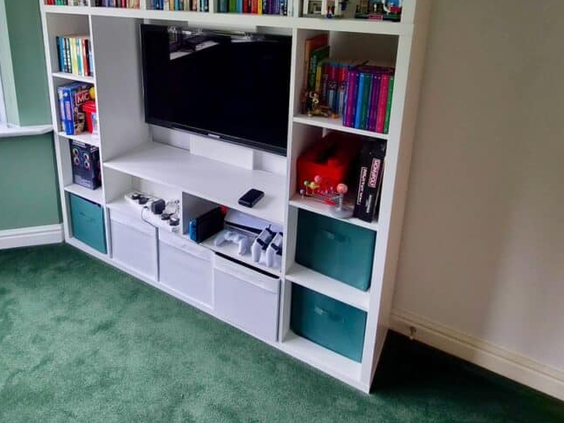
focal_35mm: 24
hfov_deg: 69.6
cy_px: 88
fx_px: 391
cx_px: 189
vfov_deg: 53.3
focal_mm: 2.2
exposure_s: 1/100
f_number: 2.2
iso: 125
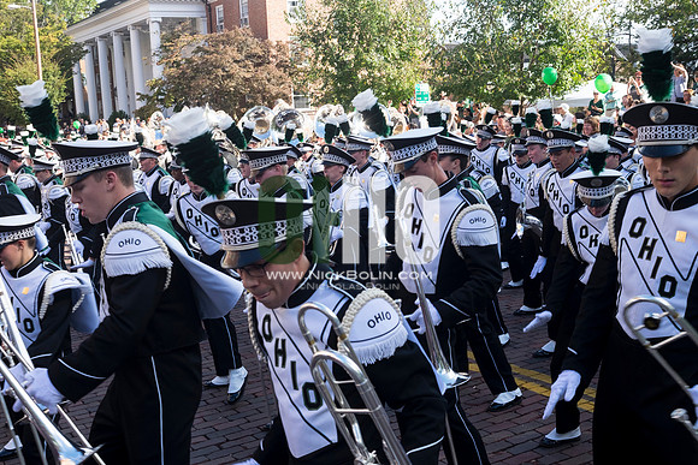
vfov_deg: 32.6
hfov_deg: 47.4
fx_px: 795
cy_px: 232
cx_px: 349
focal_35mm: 41
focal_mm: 27
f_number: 7.1
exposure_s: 1/200
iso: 400
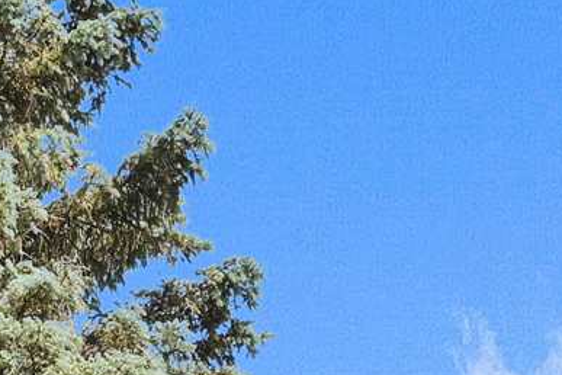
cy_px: 1158
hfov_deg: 8.6
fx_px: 3715
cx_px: 163
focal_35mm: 238
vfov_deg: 5.4
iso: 100
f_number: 14
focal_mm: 30
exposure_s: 1/30
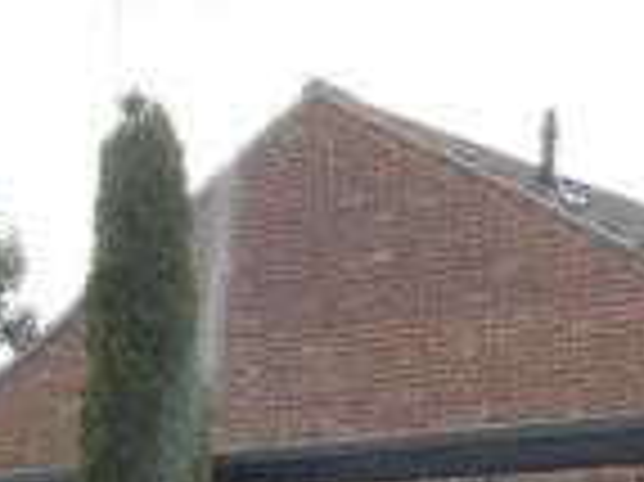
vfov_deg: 13.2
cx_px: -115
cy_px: 944
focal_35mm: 98
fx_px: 1822
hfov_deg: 19.0
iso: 100
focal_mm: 4.3
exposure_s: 1/250
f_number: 4
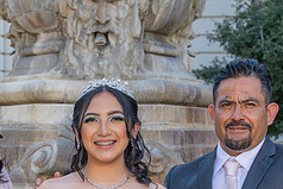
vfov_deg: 13.0
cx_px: 62
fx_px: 810
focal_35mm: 103
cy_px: 219
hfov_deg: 19.6
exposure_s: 1/200
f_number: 5
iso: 200
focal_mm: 38
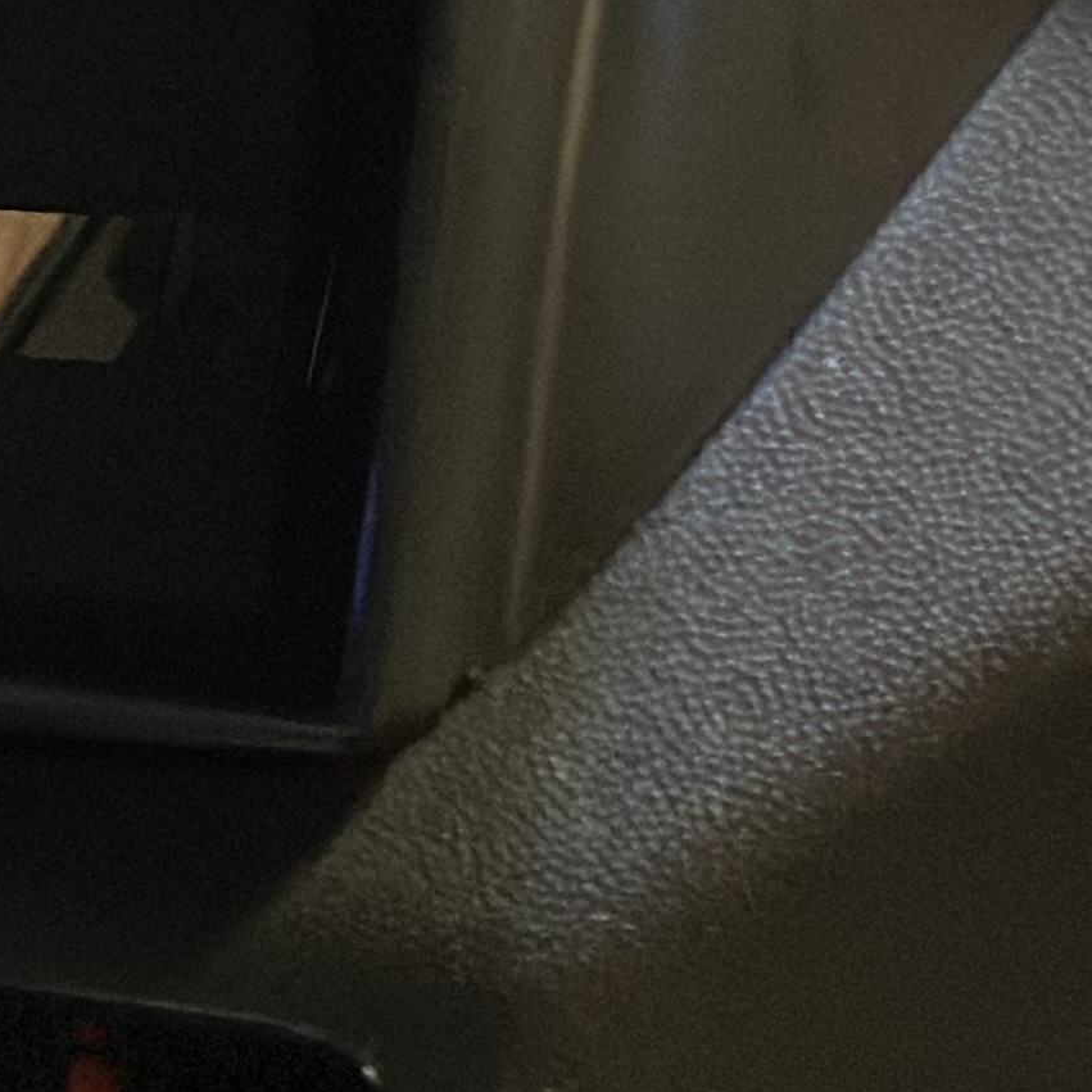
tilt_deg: -23.1
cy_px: 500
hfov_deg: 8.2
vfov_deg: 8.7
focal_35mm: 201
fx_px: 7174
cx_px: -1249
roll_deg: +10.9
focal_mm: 6.86
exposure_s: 1/14
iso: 1250
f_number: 1.78
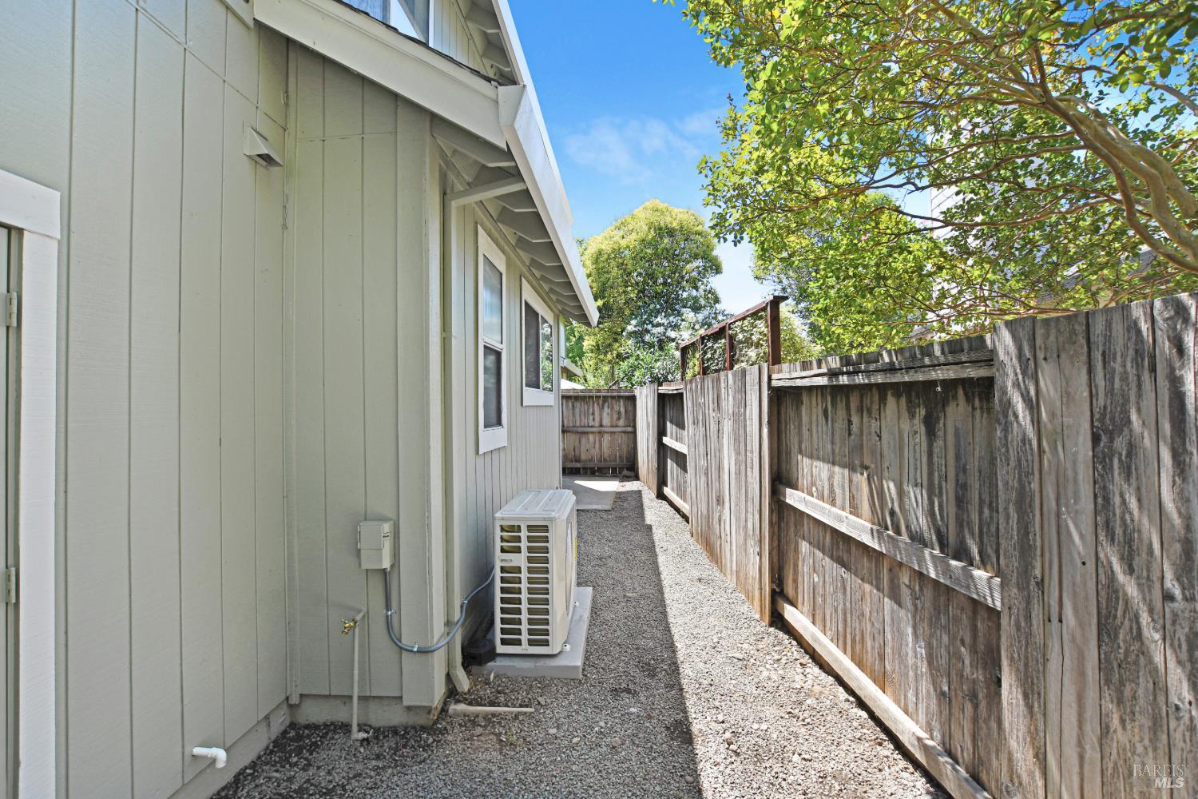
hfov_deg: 100.4
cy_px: 400
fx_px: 499
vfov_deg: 77.3
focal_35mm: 15
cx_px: 599
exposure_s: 1/125
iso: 100
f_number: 5.6
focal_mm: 10
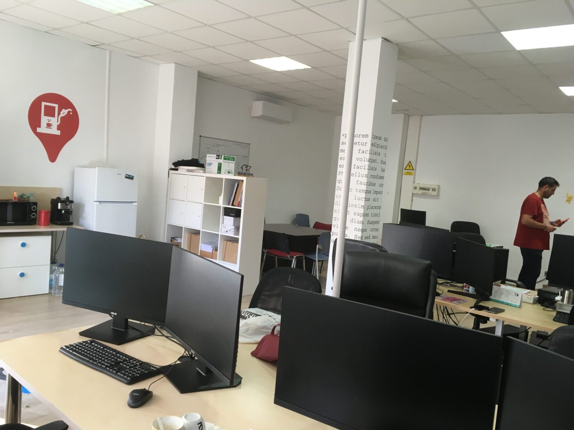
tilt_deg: -5.2
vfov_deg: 48.2
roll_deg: -4.6
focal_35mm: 29
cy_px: 215
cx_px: 287
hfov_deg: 61.7
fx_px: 481
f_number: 2.2
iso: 64
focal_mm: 4.15
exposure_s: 1/33
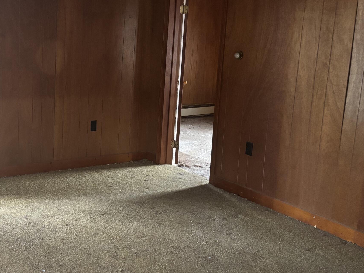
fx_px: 484
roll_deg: -1.8
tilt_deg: -9.4
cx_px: 49
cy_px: 127
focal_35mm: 46
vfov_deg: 31.5
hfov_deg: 38.9
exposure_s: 1/40
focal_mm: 5.96
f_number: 1.6
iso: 640
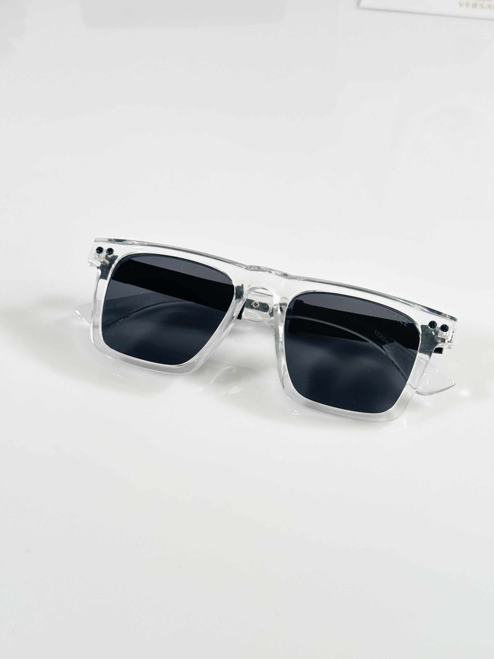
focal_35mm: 48
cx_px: 247
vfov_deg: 39.7
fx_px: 913
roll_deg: +1.0
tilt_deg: -42.9
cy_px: 330
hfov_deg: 30.3
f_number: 1.78
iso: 80
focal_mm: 6.86
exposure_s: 1/121
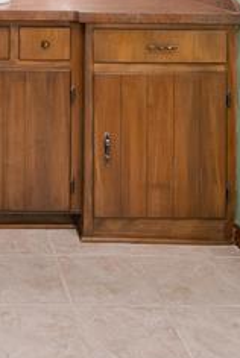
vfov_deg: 31.6
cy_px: -77
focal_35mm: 52
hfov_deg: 23.7
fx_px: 518
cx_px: -52
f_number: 9
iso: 640
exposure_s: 1/3
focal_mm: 12
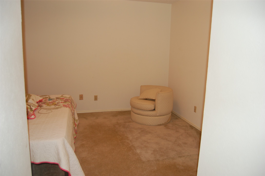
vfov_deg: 47.8
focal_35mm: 27
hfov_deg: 67.4
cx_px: 132
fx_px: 199
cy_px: 88
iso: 400
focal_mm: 18
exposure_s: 1/60
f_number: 3.5
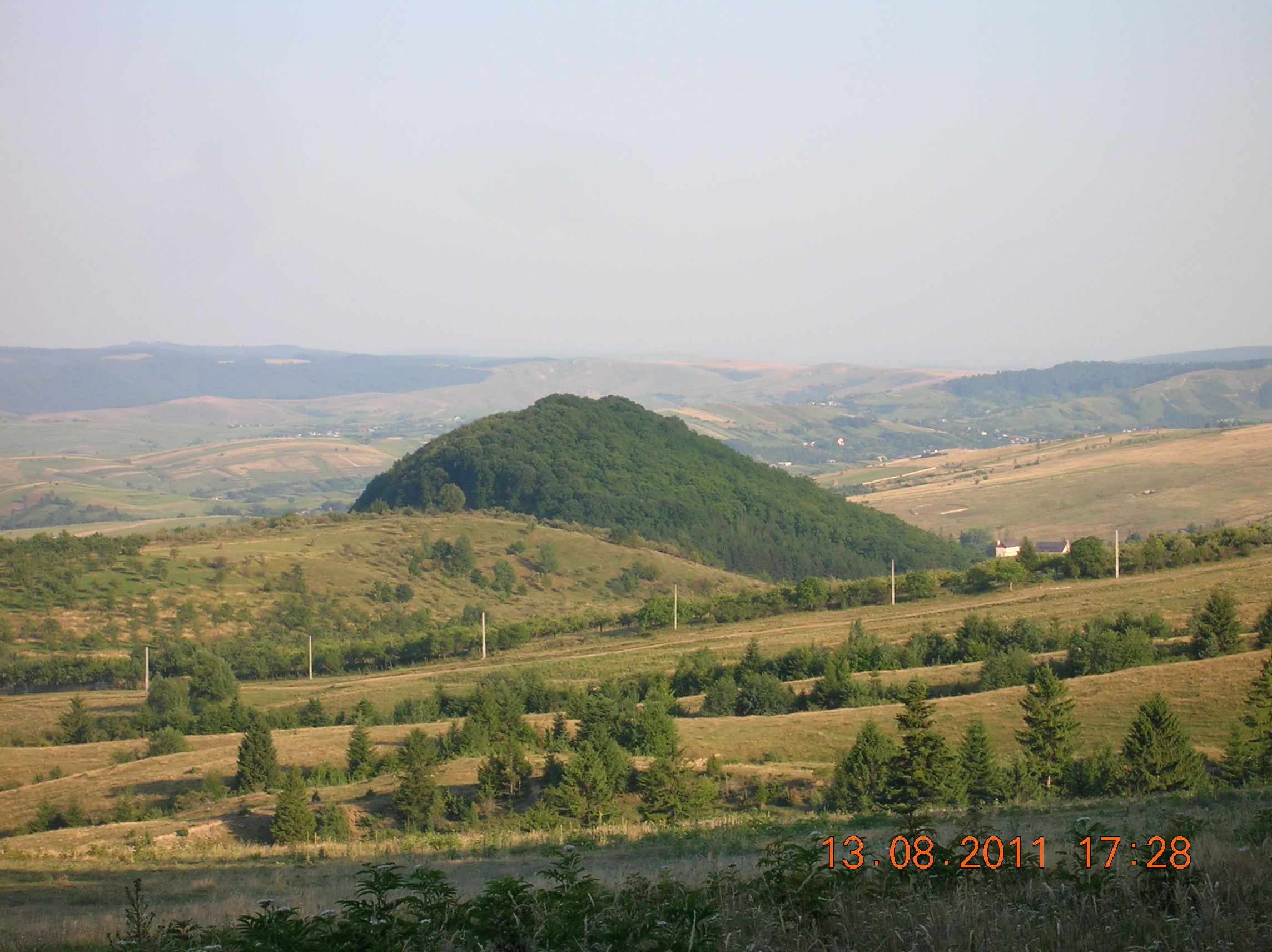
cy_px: 476
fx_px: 3745
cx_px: 636
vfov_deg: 14.5
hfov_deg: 19.3
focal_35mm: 102
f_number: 8.2
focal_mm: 17.1
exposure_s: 1/62.3
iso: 50
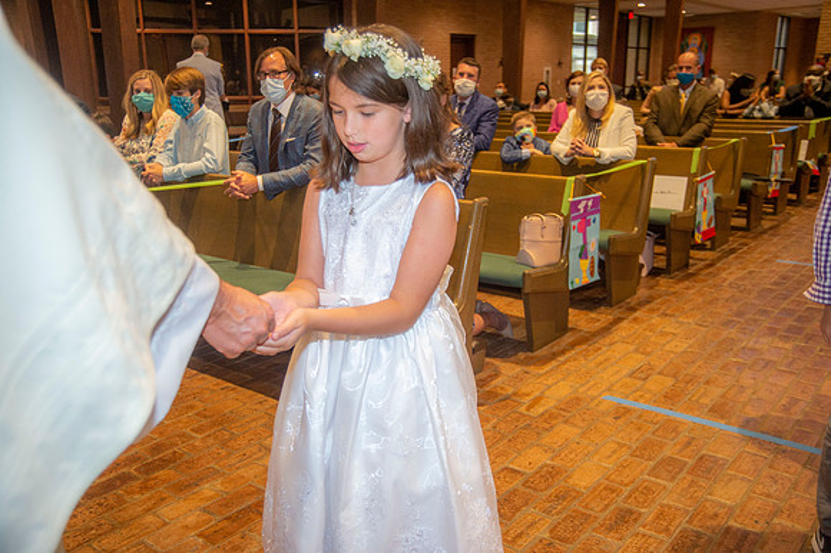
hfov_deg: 54.5
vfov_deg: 37.8
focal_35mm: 35
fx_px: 807
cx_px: 416
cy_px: 276
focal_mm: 35
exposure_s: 1/125
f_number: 4.5
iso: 1600
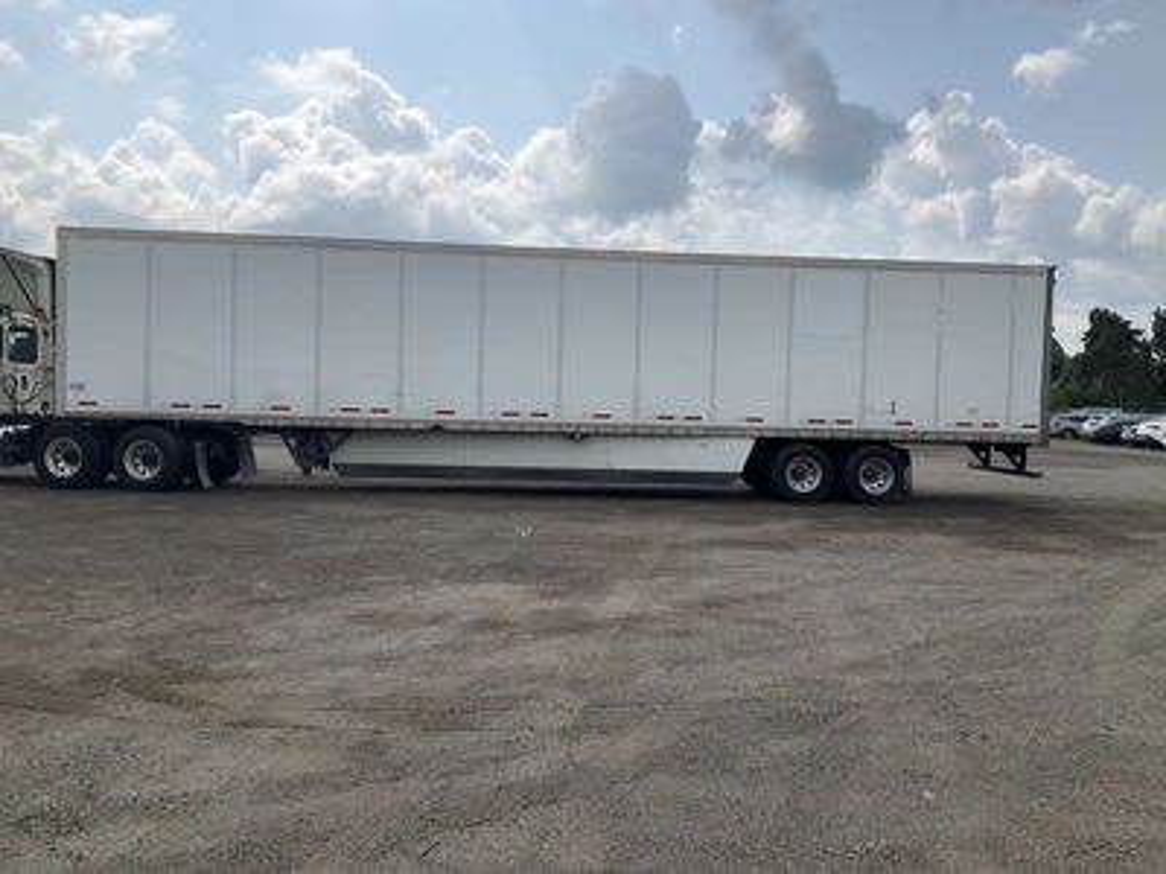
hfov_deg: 61.7
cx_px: 583
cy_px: 437
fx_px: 977
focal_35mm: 29
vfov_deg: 48.2
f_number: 1.8
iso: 25
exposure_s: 1/3125
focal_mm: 3
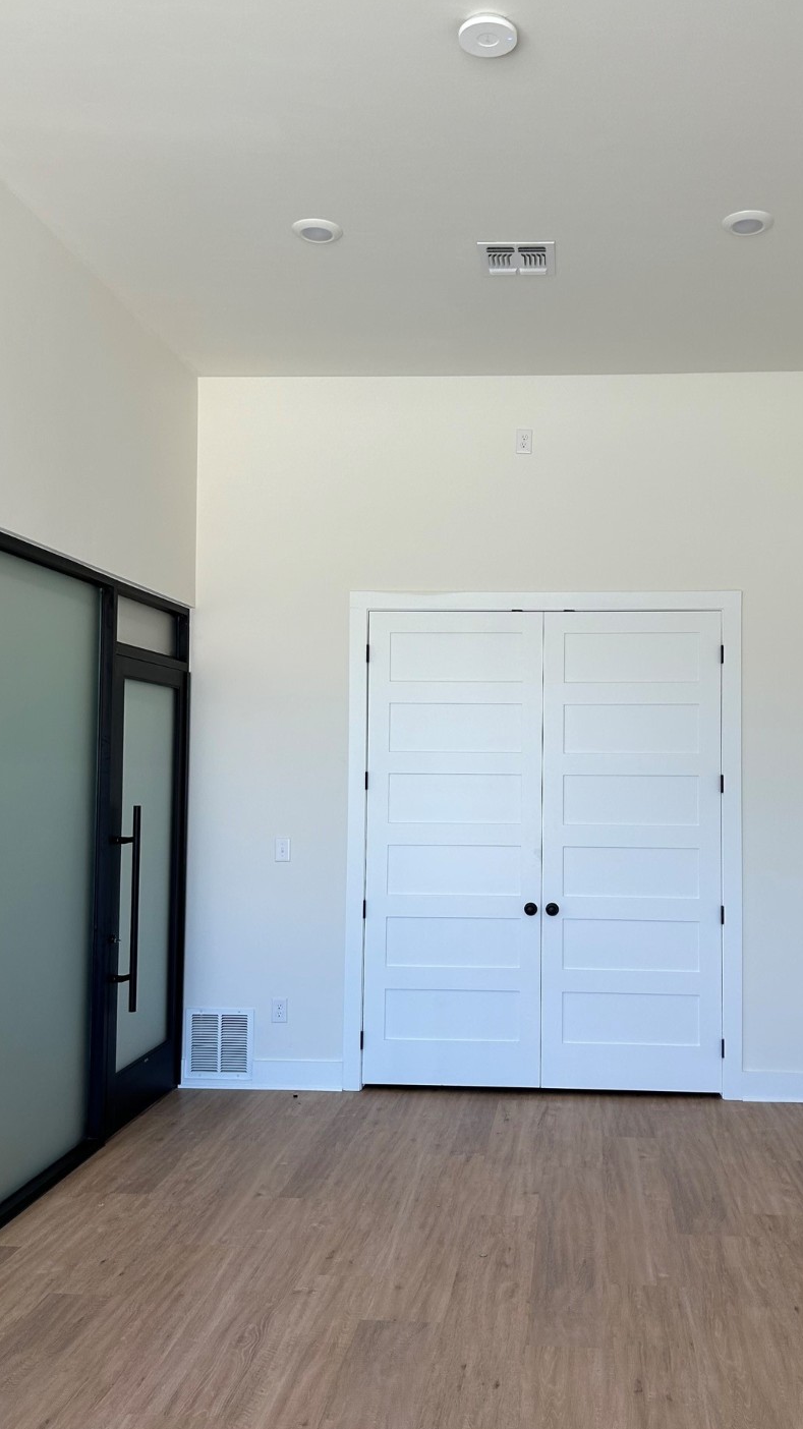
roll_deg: -0.8
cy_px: 728
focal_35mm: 31
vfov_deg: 62.6
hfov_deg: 37.4
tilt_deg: +2.2
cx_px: 521
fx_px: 1174
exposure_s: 1/120
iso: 50
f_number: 1.5
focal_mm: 5.7
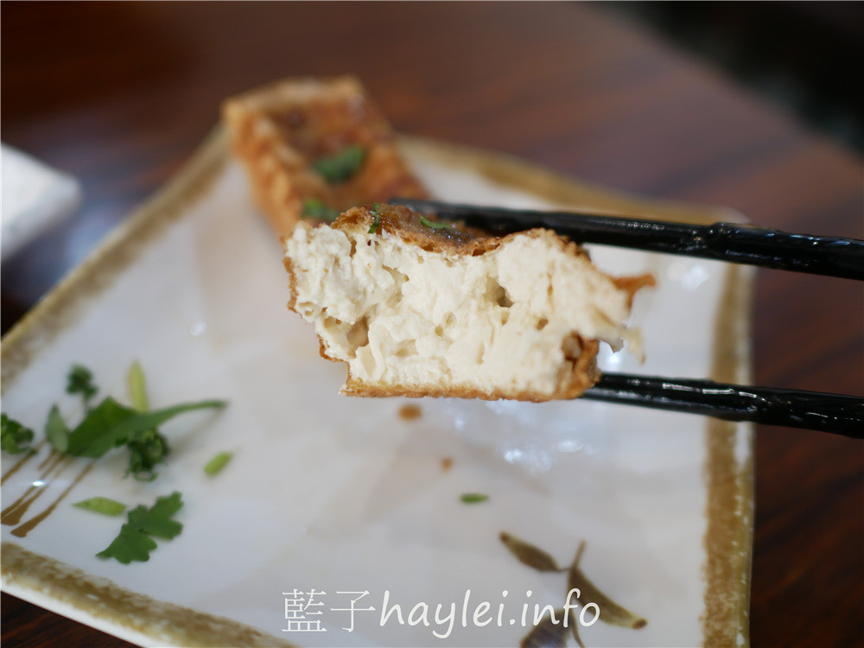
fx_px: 749
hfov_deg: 60.0
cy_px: 324
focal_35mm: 30
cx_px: 432
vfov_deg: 46.8
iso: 200
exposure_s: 1/100
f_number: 1.7
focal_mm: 15
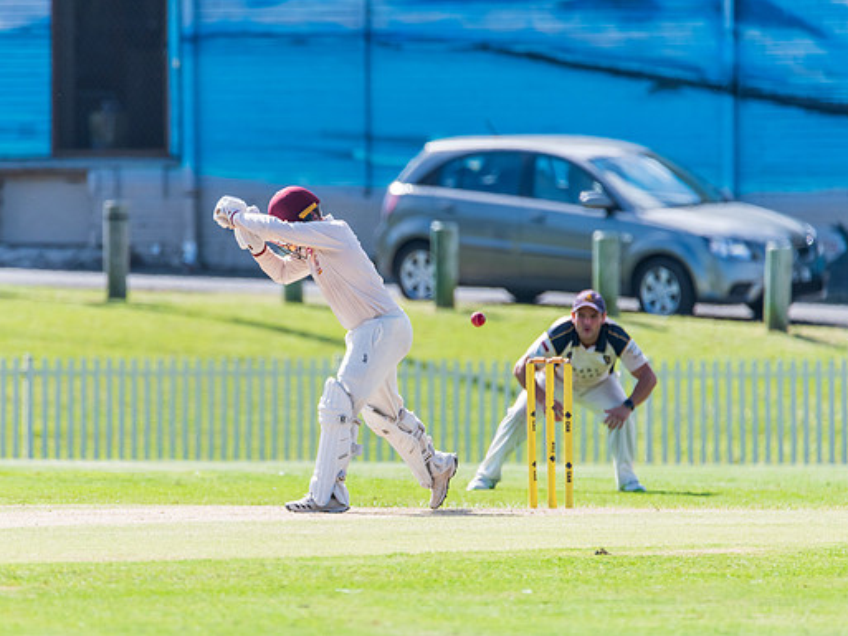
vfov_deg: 2.0
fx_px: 18034
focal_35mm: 736
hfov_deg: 2.7
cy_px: 359
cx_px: 326
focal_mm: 600
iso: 640
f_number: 6.3
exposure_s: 1/2000
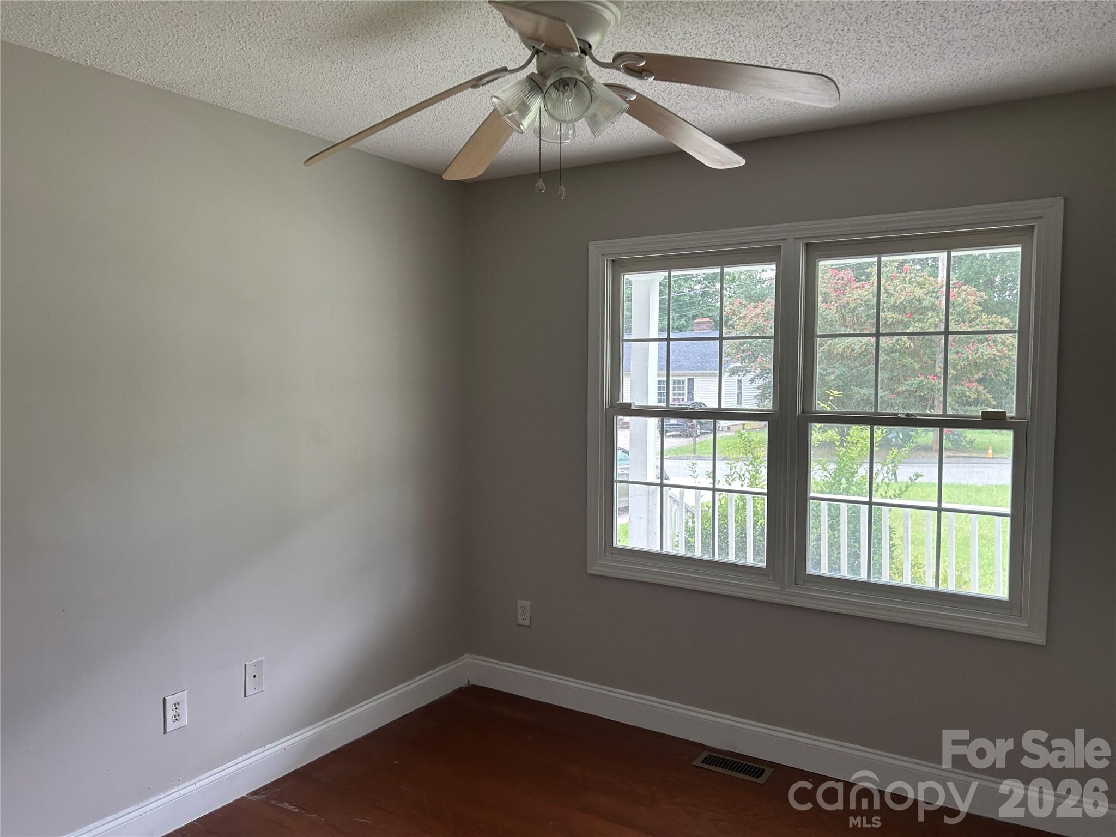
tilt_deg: -3.5
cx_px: 558
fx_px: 838
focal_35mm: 26
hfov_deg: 67.3
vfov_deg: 53.1
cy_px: 418
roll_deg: +0.2
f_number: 1.5
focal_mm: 5.7
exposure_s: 1/120
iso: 100
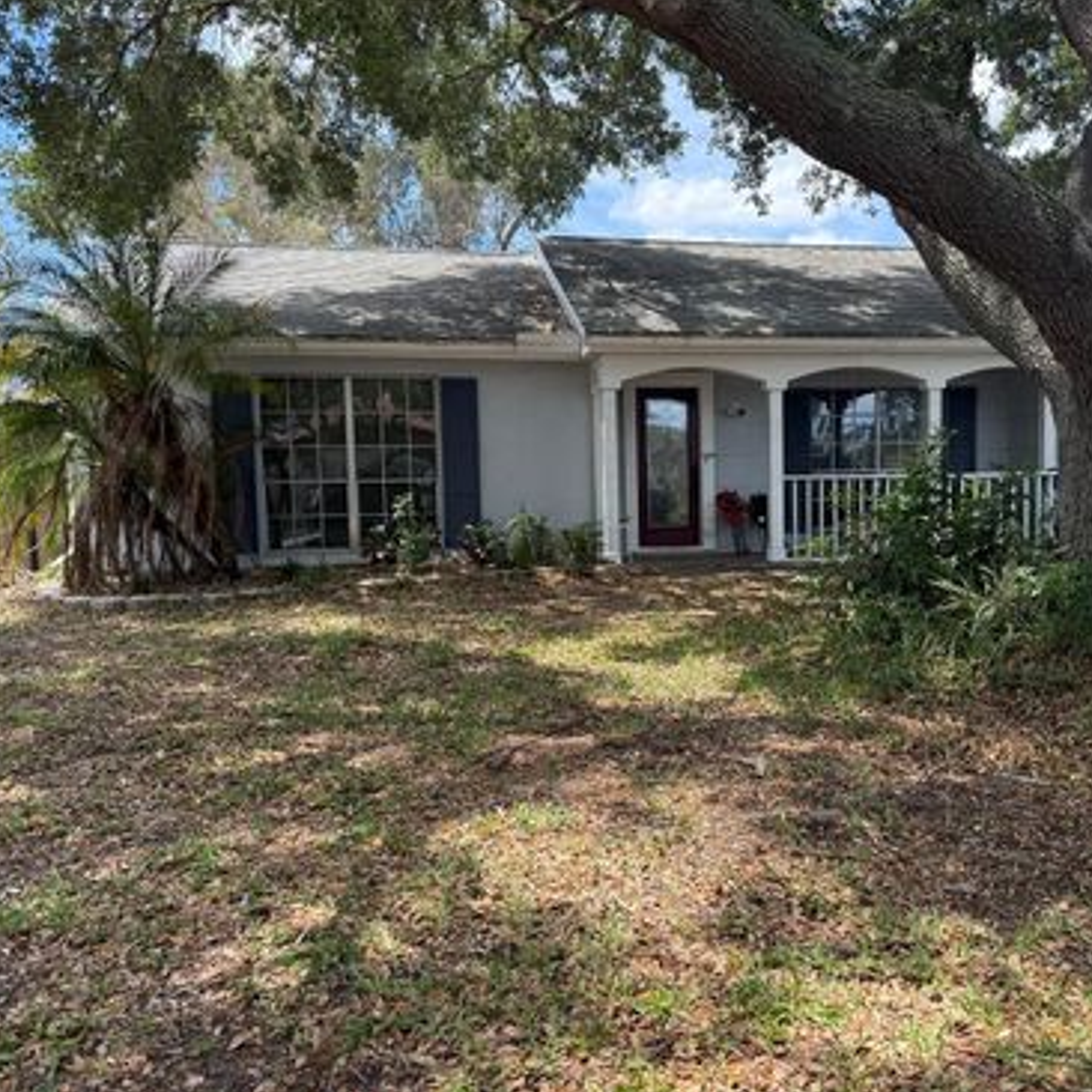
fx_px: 1035
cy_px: 547
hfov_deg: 55.2
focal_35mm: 29
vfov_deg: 55.6
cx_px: 662
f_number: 1.78
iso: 100
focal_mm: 6.76
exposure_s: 1/1410
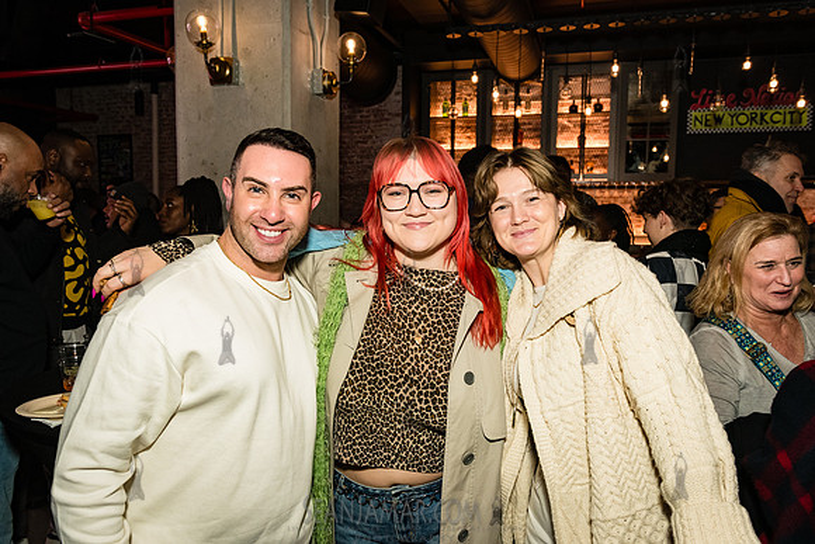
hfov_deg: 67.4
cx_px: 408
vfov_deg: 48.0
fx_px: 611
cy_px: 272
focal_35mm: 27
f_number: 4.5
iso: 4000
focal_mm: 27
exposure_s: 1/160
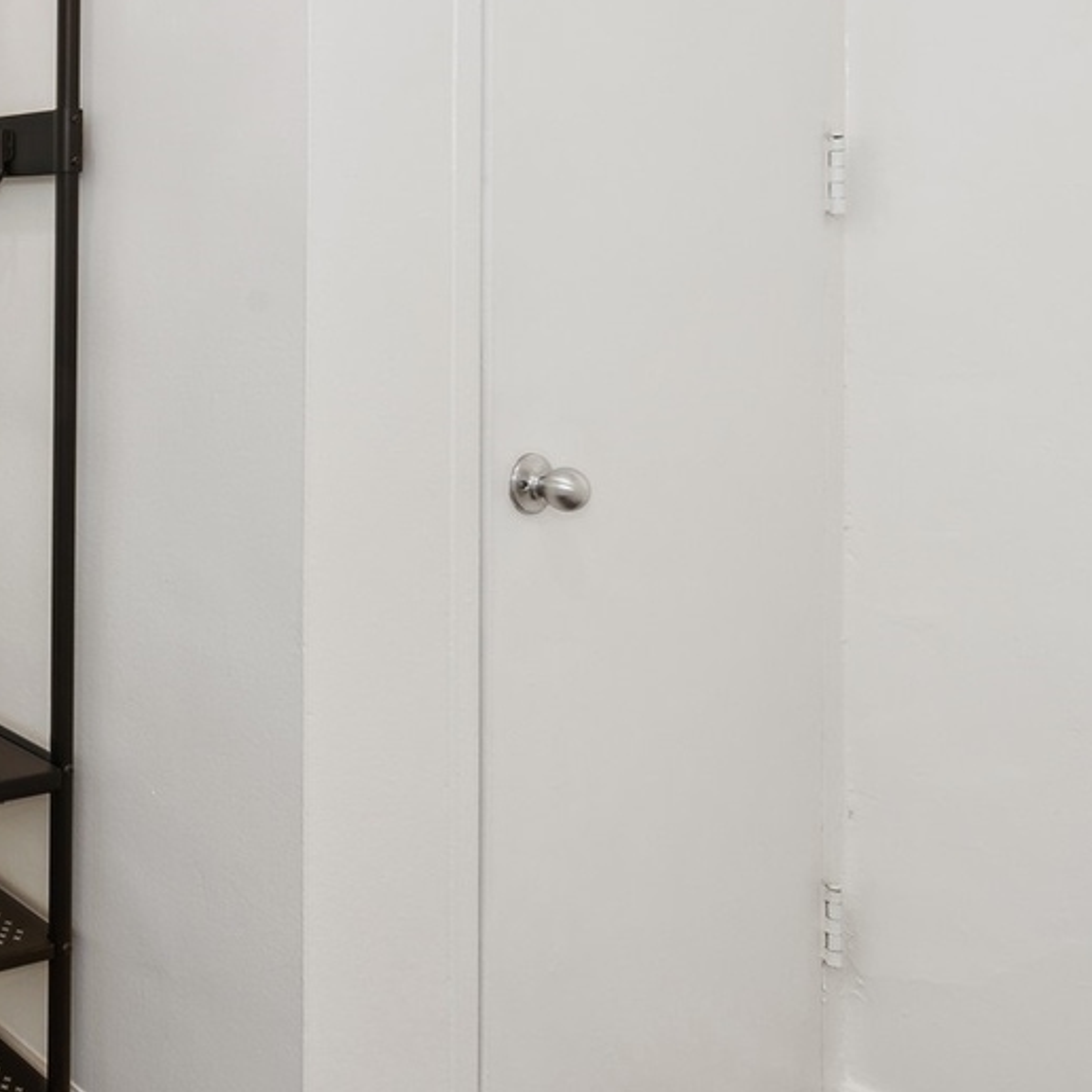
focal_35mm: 40
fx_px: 1428
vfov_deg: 40.4
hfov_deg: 32.6
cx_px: -287
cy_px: 239
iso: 250
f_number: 11
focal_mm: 15
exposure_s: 1/5
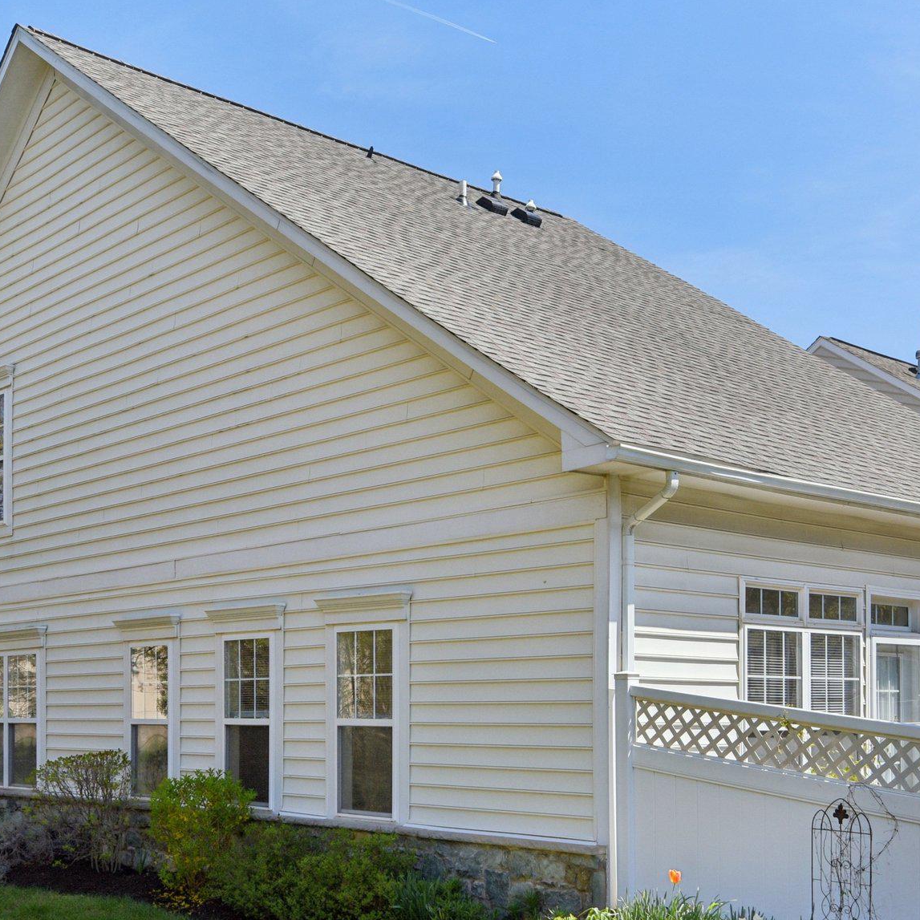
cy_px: 531
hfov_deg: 38.3
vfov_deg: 38.3
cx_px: 478
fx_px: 1323
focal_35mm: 44
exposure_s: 1/2000
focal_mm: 29
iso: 400
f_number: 8
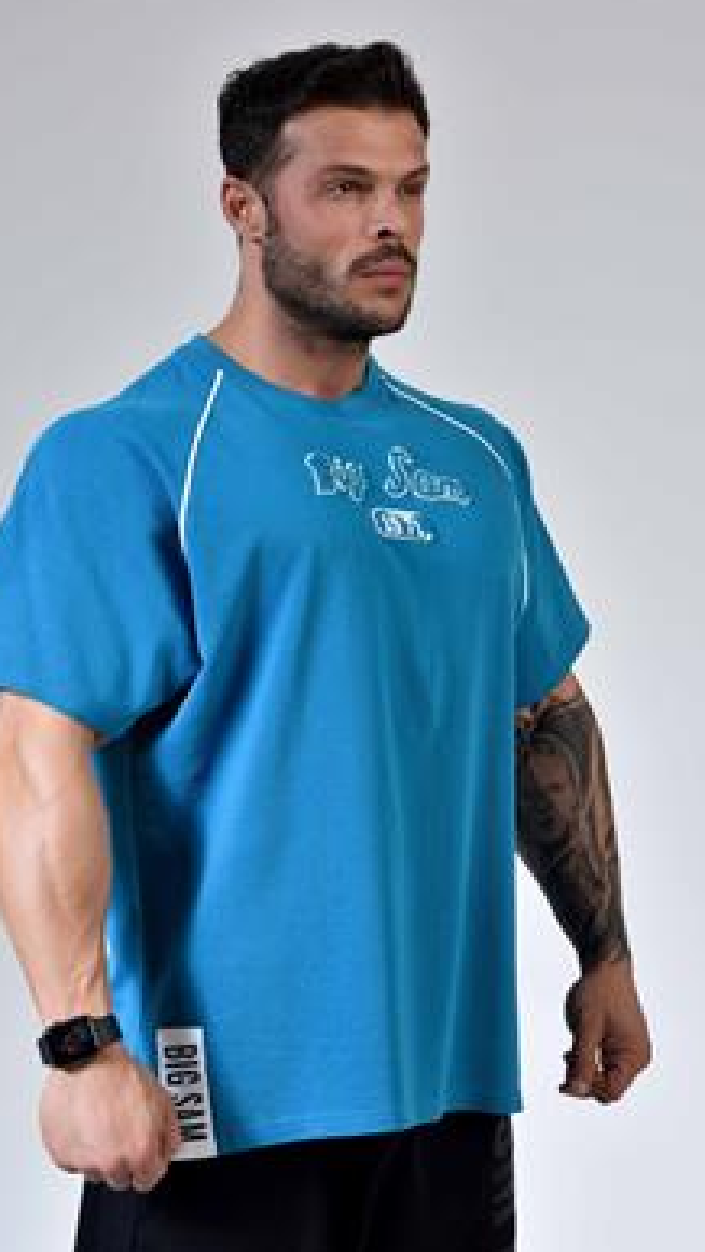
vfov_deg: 21.8
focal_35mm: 98
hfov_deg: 12.4
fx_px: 3253
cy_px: 728
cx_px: 310
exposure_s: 1/100
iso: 200
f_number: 11
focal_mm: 78
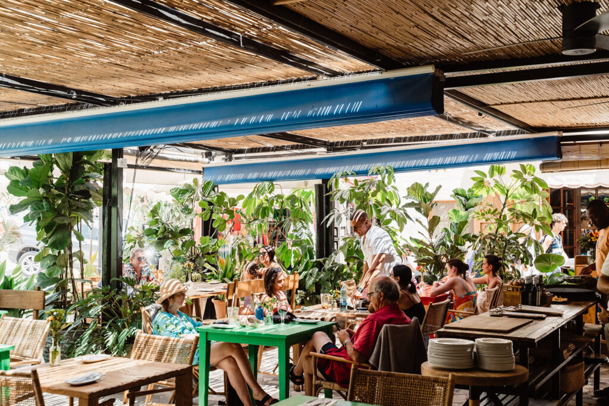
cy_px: 203
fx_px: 727
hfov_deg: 45.4
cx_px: 304
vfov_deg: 31.2
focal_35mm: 43
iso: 1600
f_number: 4.5
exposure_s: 1/800
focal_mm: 43
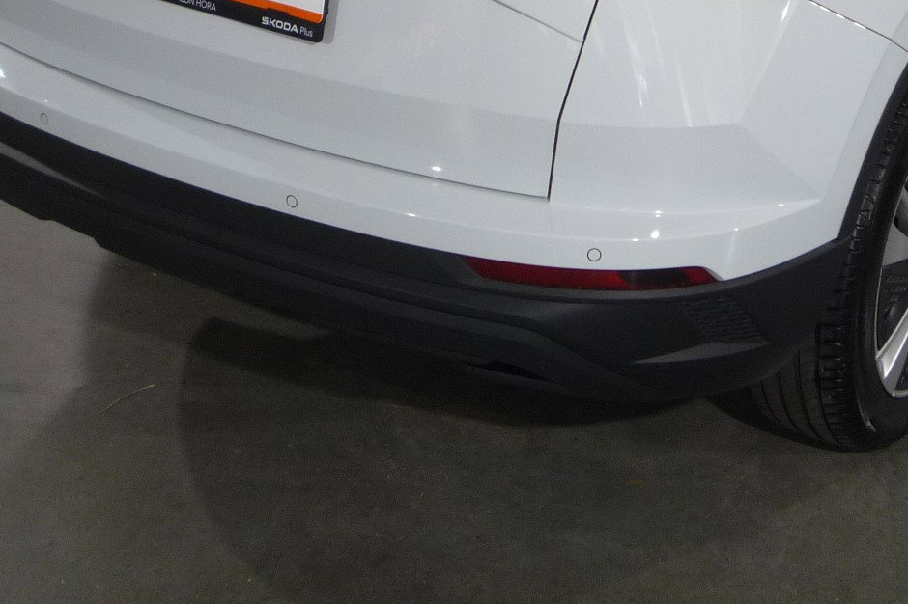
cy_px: -76
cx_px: 635
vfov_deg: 19.1
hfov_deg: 29.4
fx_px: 1714
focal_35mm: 68
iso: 125
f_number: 3.3
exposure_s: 1/30
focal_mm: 5.2
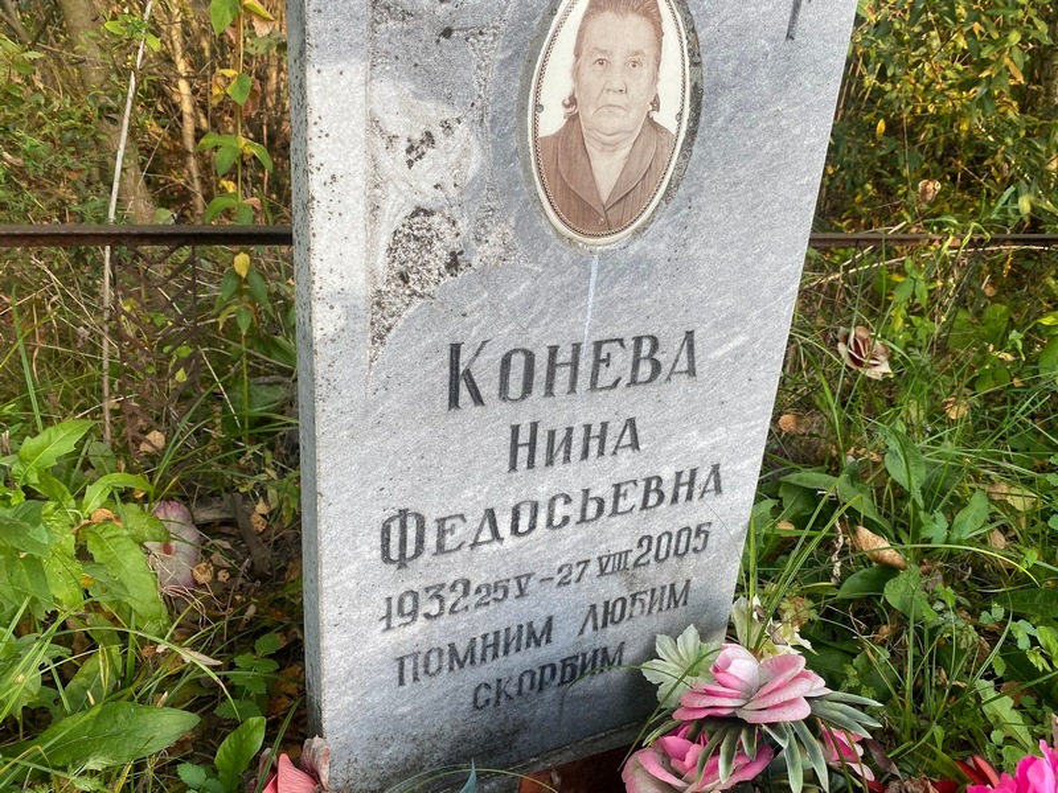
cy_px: 396
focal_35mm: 26
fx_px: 795
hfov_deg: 67.3
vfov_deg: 53.1
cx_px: 529
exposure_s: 1/317
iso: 32
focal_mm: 4.25
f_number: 1.8
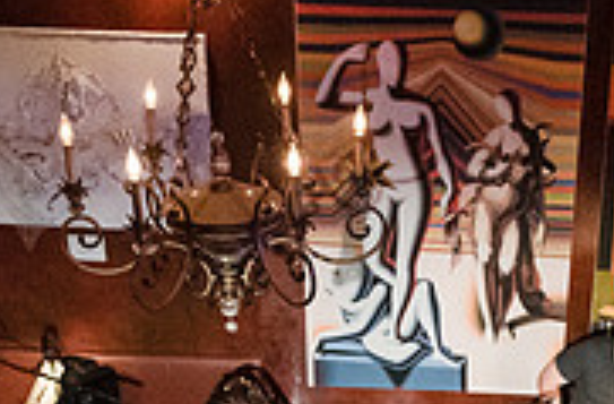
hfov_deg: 23.0
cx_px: 465
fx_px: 1494
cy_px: 634
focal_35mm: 88
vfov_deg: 14.2
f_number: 2.8
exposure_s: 1/160
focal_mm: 24
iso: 5000
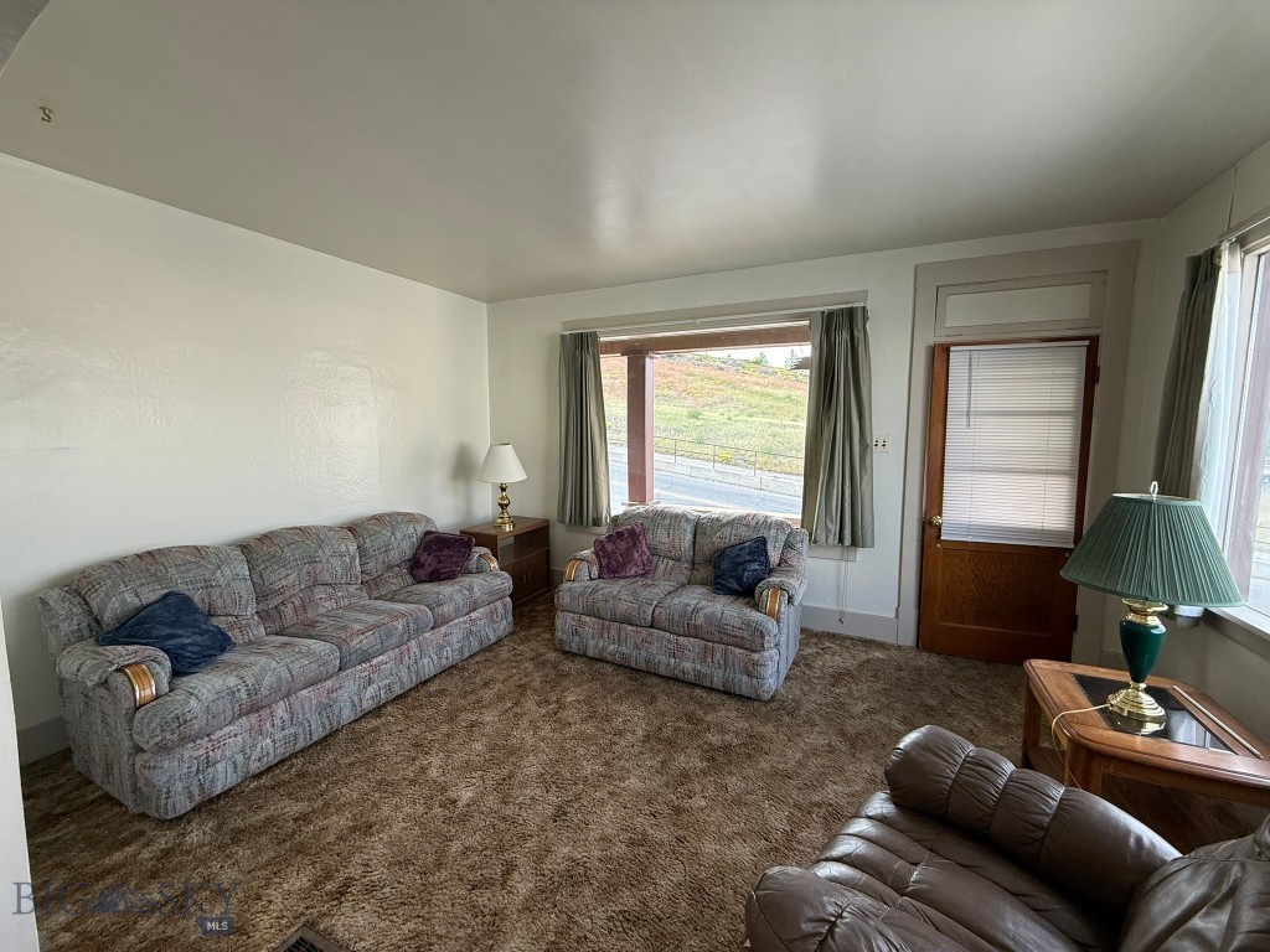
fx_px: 514
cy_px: 476
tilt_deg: -4.7
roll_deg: +0.1
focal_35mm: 14
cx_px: 635
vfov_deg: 85.7
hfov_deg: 102.1
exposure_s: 1/99
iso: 100
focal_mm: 2.22
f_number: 2.2
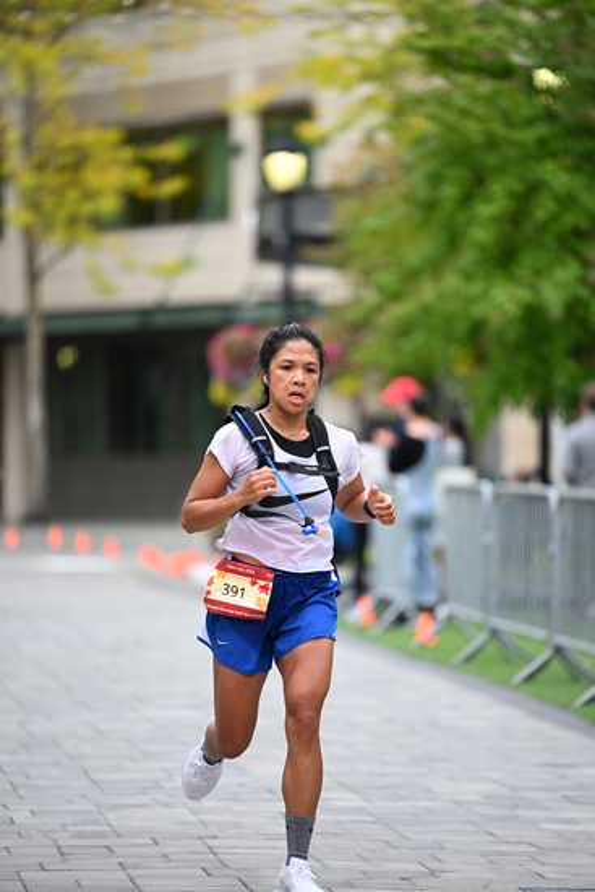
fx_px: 4955
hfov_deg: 6.9
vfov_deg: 10.3
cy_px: 446
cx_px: 298
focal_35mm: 200
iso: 640
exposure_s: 1/1600
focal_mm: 200
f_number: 2.8
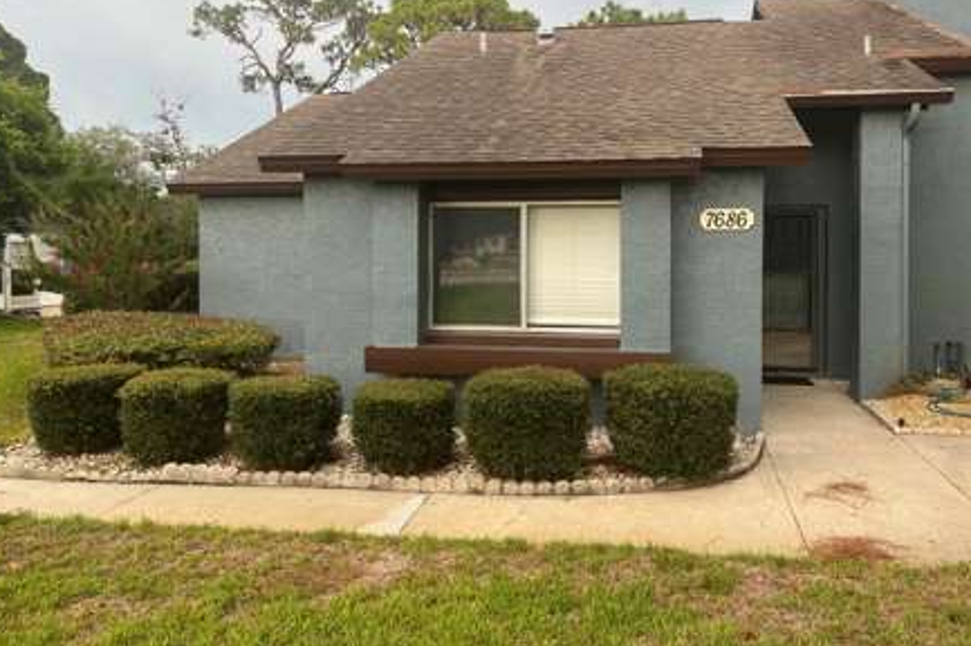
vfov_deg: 43.2
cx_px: 509
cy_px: 247
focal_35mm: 30
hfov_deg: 61.9
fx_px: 809
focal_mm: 5.1
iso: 50
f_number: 1.6
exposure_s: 1/314
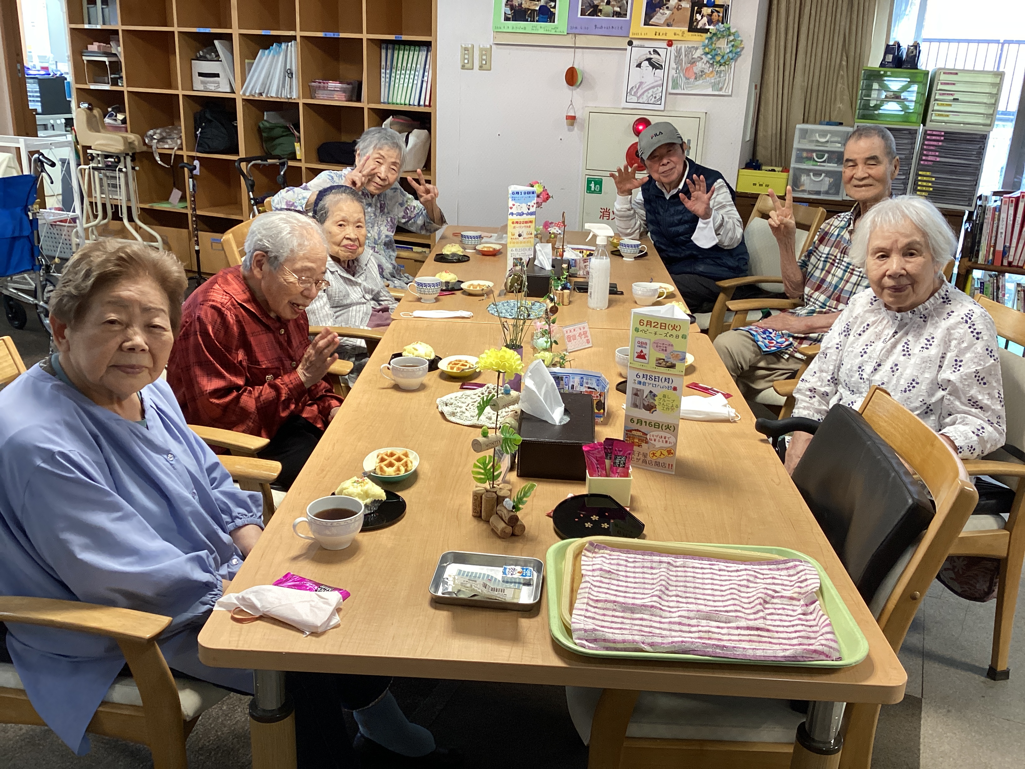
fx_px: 918
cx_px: 512
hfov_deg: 58.4
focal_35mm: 31
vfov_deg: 45.4
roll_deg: -1.8
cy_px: 384
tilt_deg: -20.2
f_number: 2.4
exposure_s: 1/50
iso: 125
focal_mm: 3.3
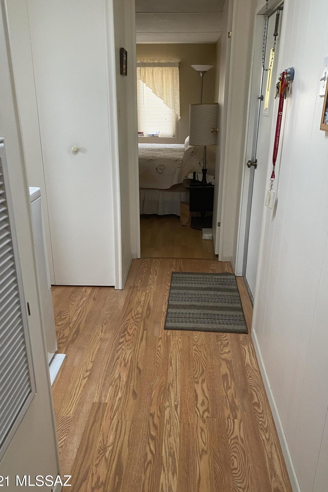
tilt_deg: -19.0
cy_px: 249
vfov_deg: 65.5
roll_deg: -0.7
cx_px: 159
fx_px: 383
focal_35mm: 28
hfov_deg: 46.4
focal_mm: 4.25
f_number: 1.8
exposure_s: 1/60
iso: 200
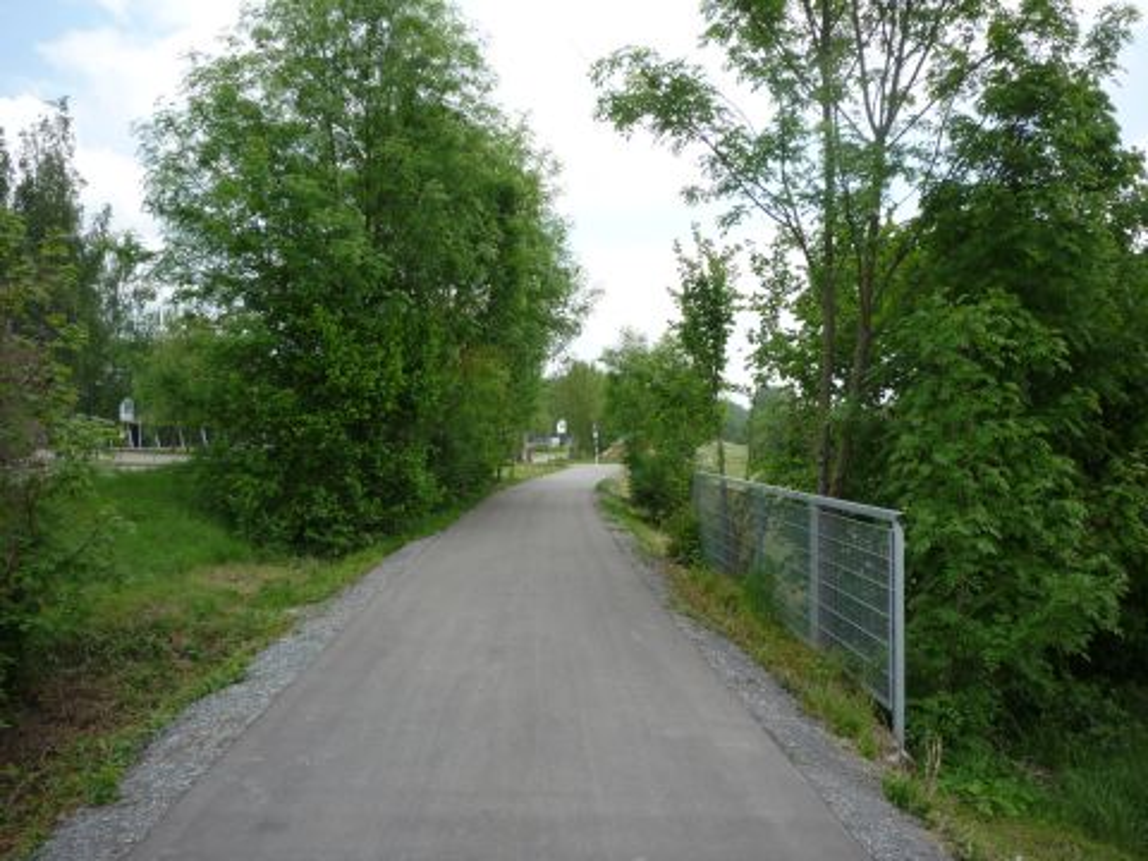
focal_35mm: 32
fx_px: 1061
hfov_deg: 56.8
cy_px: 430
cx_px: 574
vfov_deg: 44.2
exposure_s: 1/400
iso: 100
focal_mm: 5.2
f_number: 4
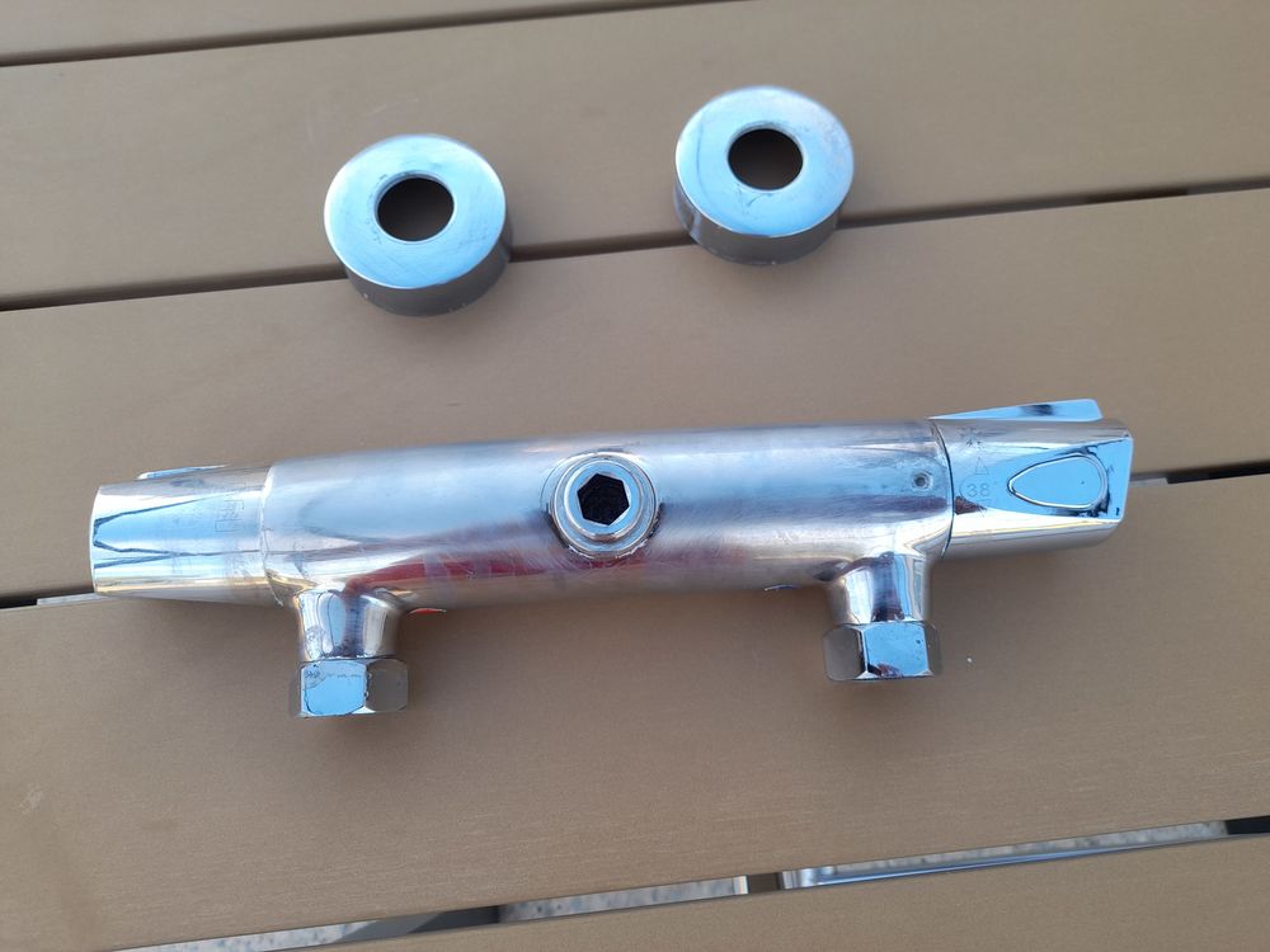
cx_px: 635
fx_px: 917
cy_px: 476
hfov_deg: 69.4
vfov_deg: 54.9
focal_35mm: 25
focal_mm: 4.6
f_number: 2
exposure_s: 1/100
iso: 25
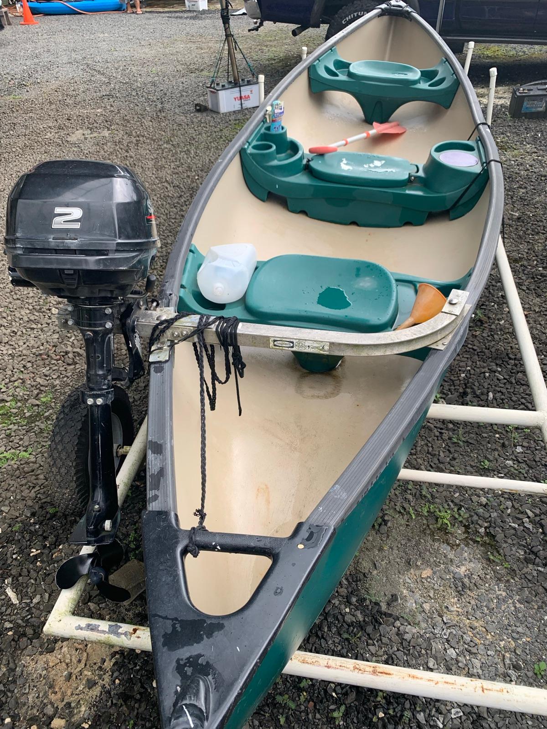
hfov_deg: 53.1
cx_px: 274
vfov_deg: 67.3
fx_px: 548
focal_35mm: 26
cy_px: 364
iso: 25
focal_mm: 4.25
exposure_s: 1/391
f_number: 1.8
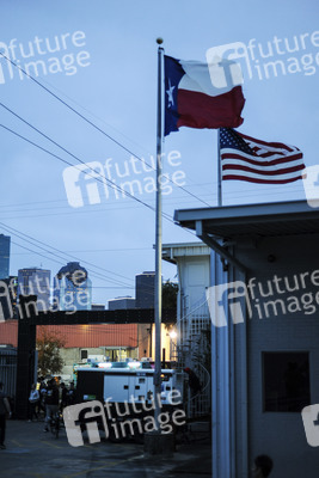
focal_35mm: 50
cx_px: 160
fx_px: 664
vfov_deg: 39.6
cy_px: 239
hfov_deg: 27.0
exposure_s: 1/250
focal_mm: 50
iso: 1250
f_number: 1.8
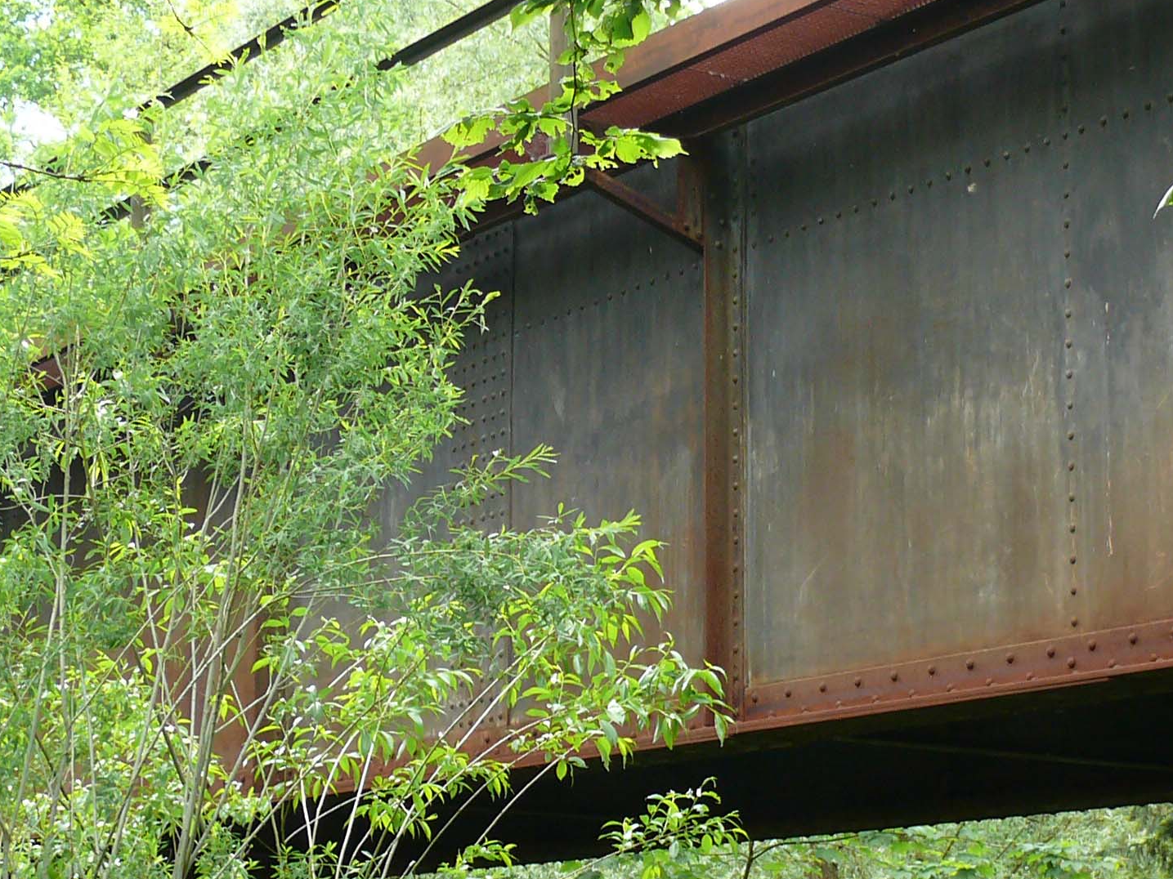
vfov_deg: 16.4
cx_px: 659
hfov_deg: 22.0
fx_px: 3016
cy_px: 780
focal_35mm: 89
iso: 100
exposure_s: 1/80
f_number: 2.8
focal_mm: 7.4
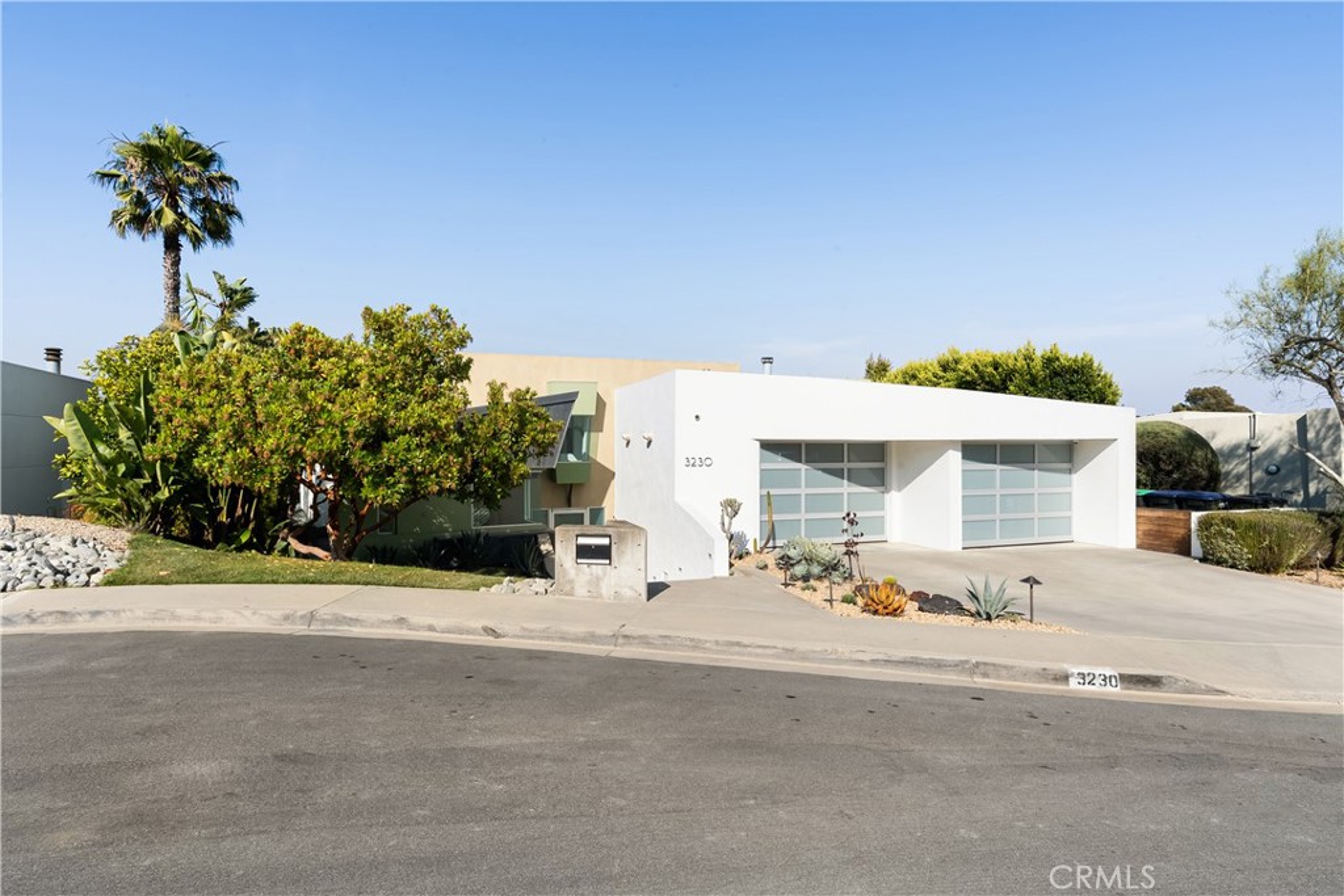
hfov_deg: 84.0
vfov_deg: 61.9
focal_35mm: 20
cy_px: 448
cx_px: 672
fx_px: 747
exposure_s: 1/60
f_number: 16
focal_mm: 20
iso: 160
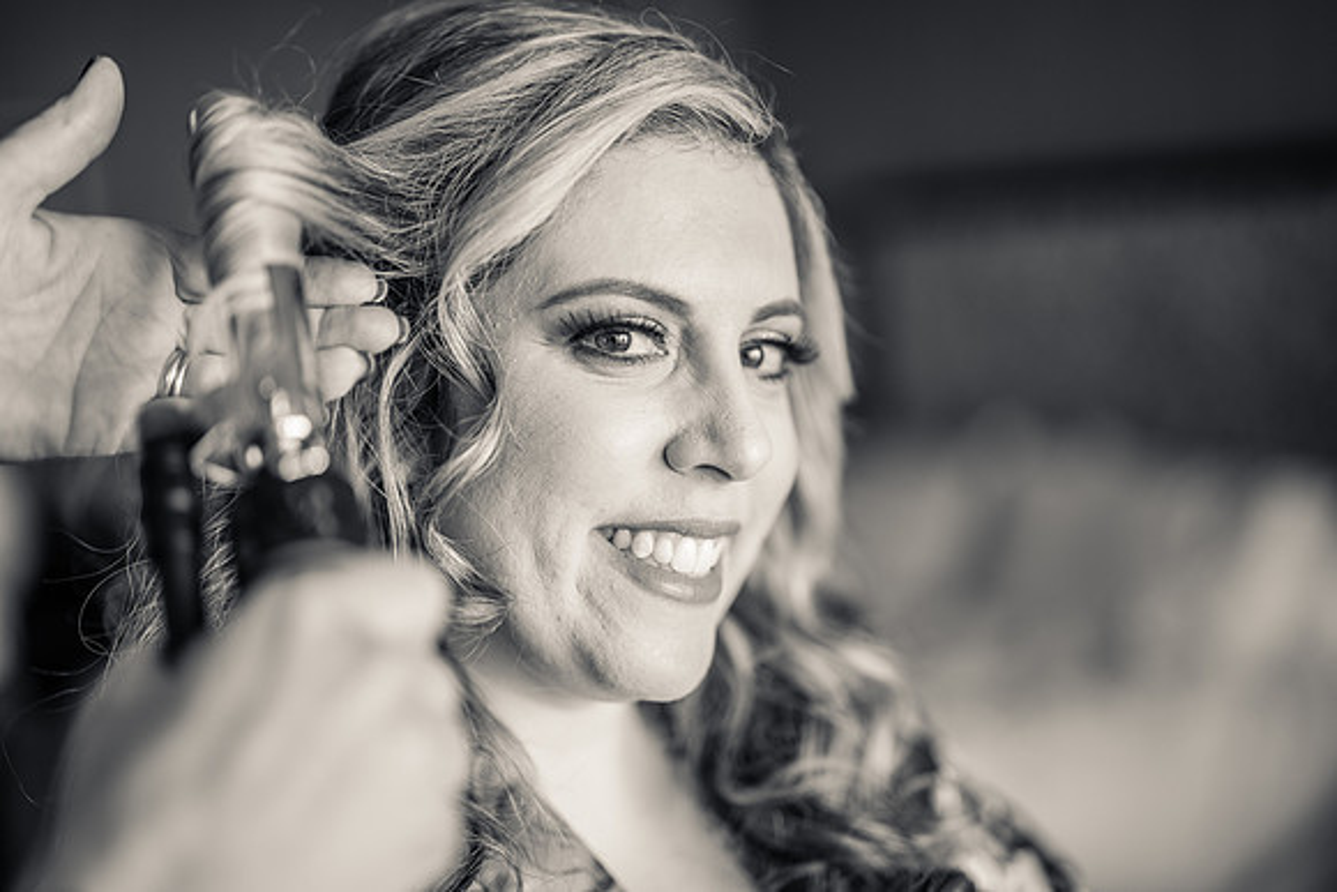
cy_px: 446
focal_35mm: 50
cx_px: 668
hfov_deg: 39.6
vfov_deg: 27.0
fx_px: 1857
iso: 125
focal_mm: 50
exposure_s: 1/250
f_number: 1.2
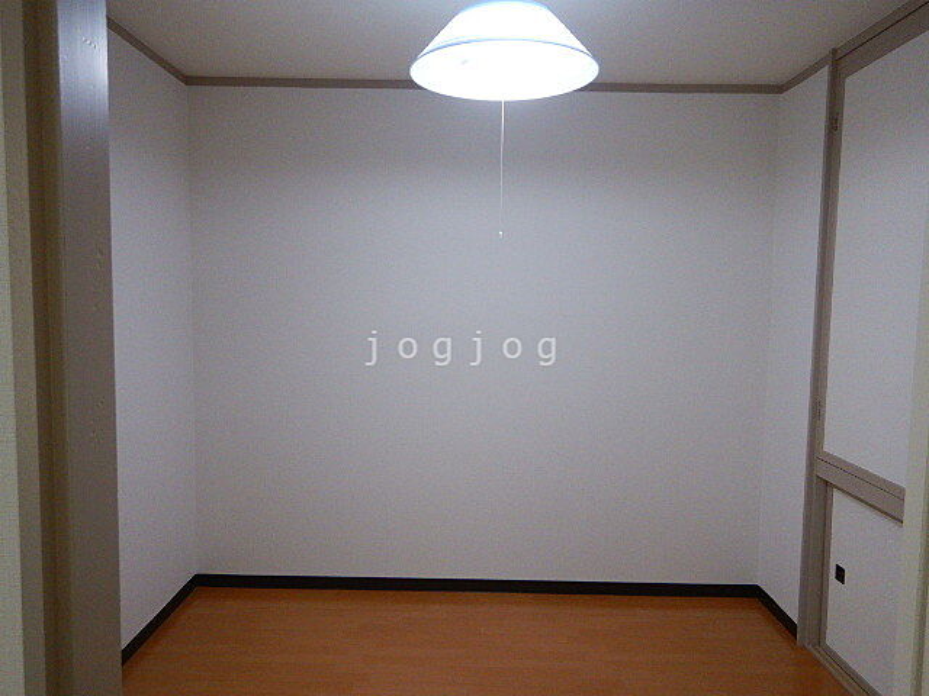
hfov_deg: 71.6
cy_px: 348
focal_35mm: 24
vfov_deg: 56.8
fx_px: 644
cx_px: 464
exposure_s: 1/50
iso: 125
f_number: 2.8
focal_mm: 4.3
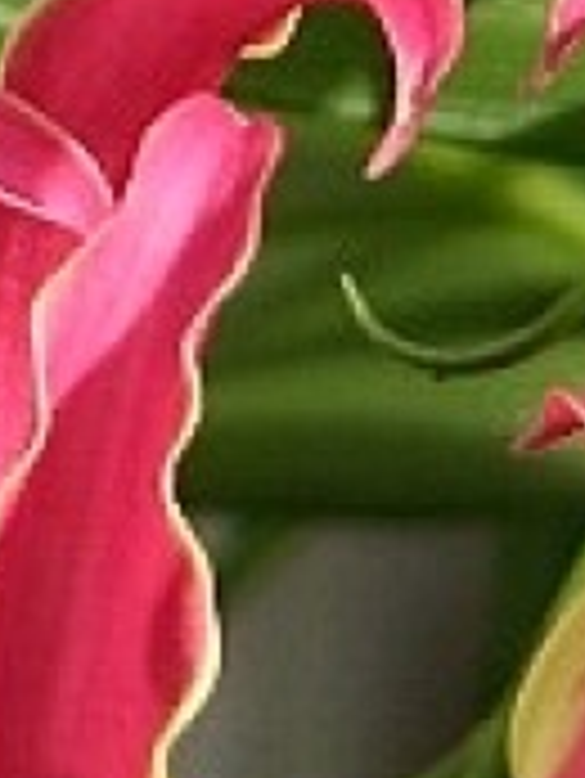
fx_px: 13008
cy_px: 1718
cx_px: 11
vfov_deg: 3.4
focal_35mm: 578
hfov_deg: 2.6
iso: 50
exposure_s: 1/350
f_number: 3.6
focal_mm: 17.1
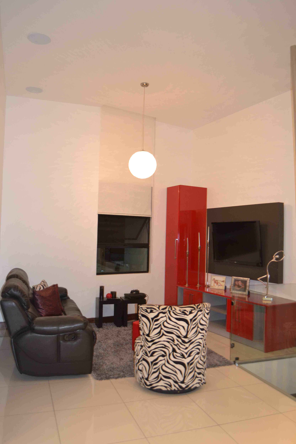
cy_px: 222
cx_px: 148
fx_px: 333
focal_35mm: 27
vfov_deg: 67.4
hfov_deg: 47.9
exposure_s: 1/13
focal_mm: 18
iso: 800
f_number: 3.5
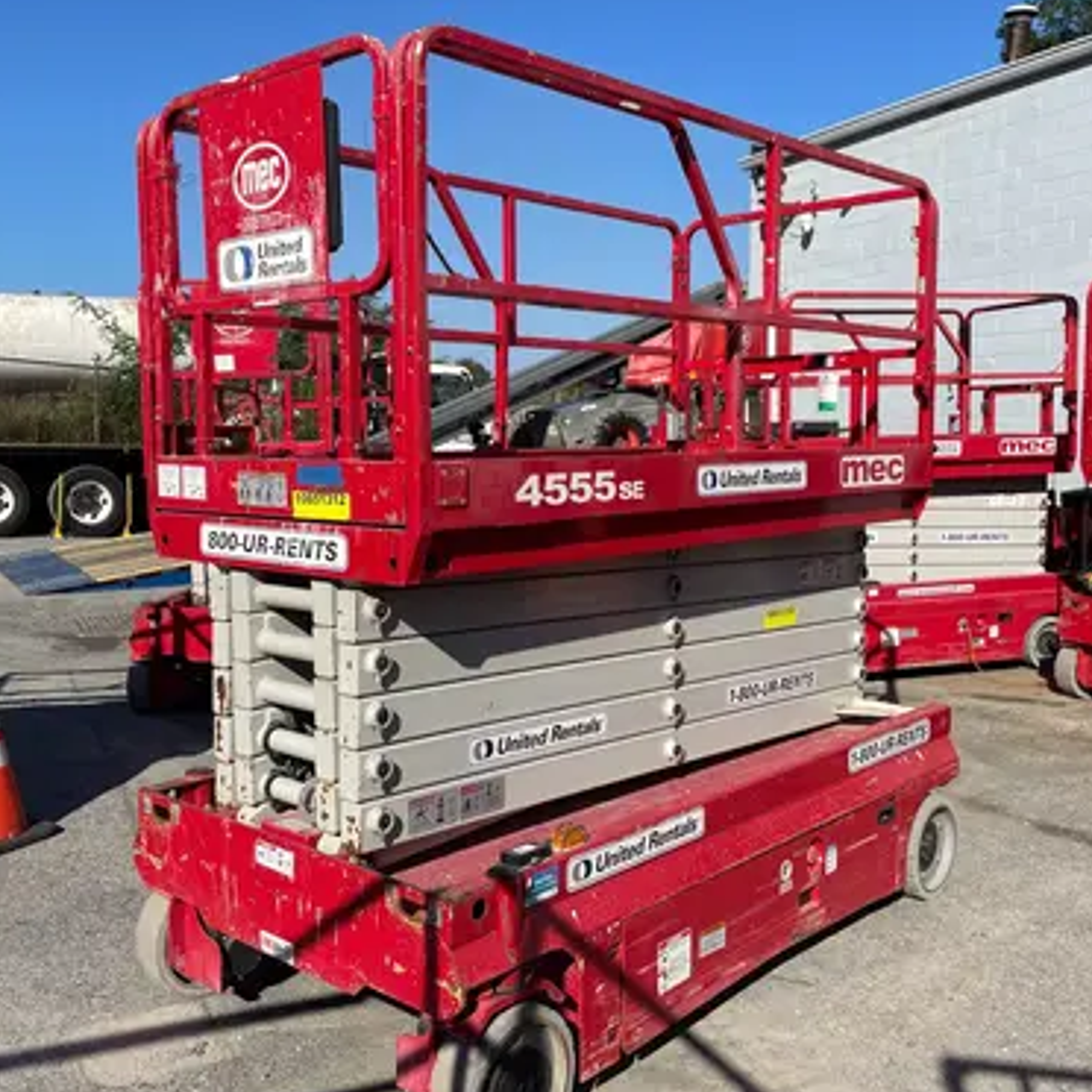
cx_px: 476
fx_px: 1213
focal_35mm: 34
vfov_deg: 48.4
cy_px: 562
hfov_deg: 48.3
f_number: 1.6
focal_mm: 4.2
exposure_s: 1/6135
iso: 50
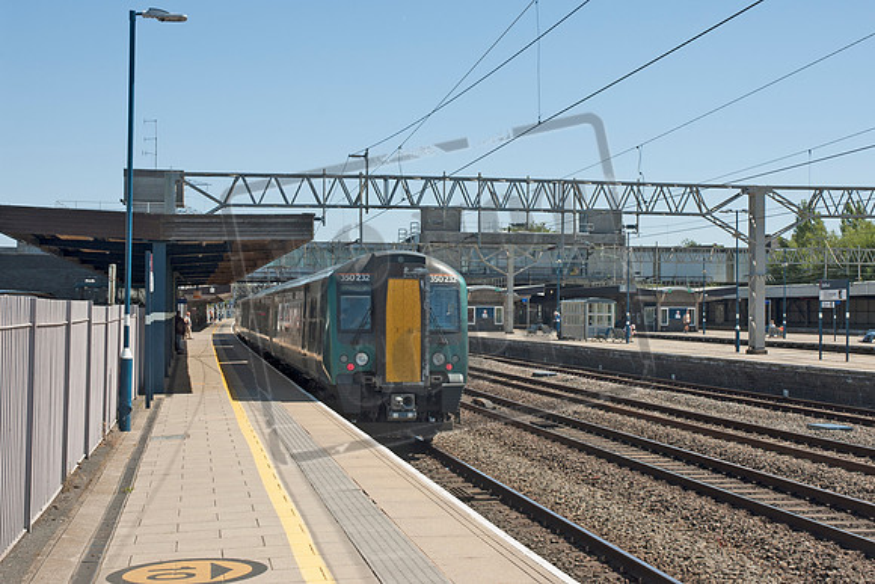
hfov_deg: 38.9
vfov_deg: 26.5
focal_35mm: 51
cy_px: 292
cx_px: 438
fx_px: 1240
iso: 200
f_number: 8
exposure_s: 1/250
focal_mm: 34
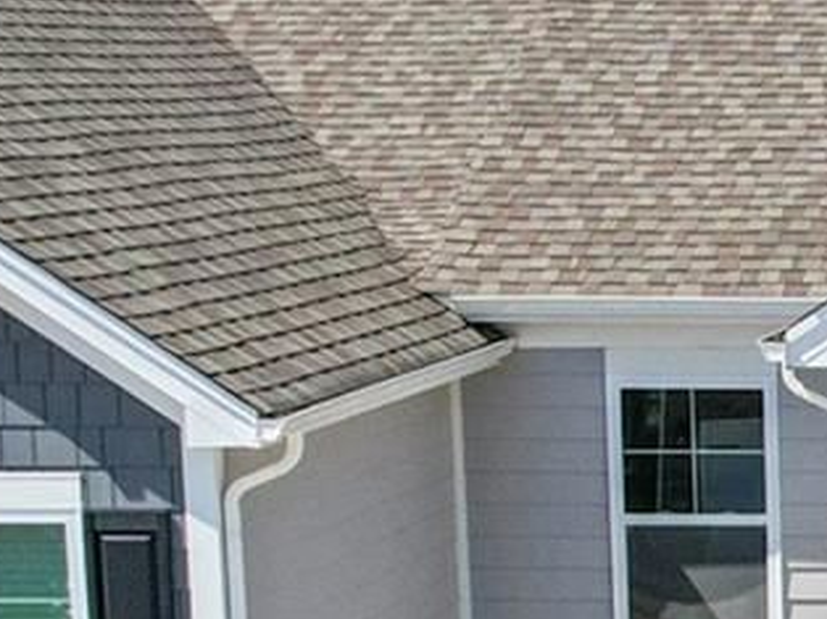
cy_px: 865
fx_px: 3294
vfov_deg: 10.4
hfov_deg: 13.4
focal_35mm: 138
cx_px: 1267
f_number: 2.8
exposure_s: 1/400
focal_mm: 8.4
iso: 120
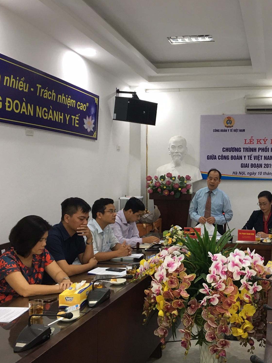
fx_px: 409
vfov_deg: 47.9
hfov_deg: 35.7
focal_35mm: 39
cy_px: 182
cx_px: 214
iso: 100
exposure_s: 1/33
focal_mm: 4.15
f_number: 2.2
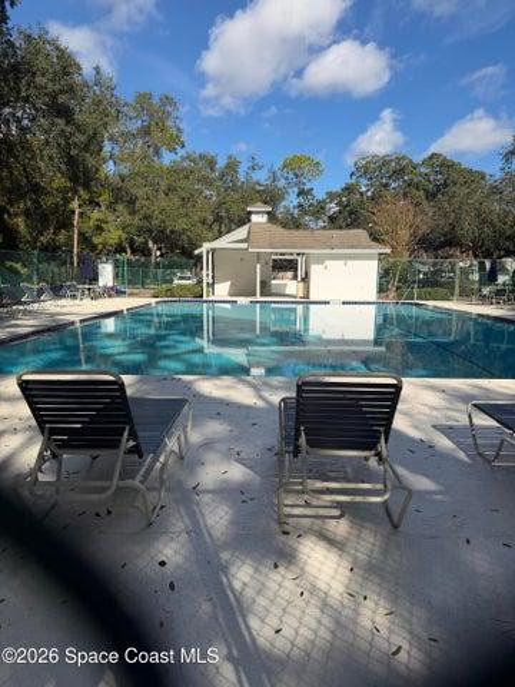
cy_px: 344
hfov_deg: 56.8
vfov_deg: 71.6
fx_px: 476
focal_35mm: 24
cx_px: 258
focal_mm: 6.76
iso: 100
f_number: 1.78
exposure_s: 1/5714
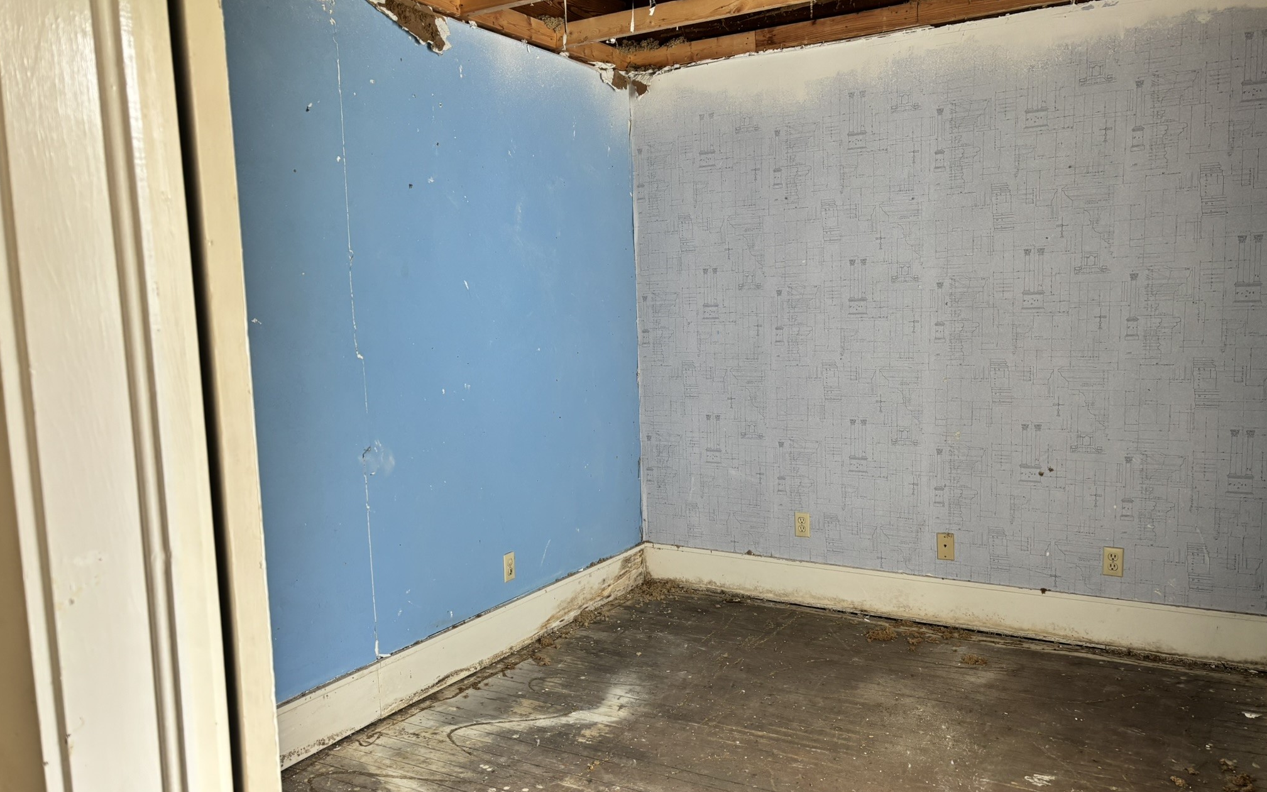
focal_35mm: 28
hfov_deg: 66.5
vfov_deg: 44.5
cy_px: 422
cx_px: 632
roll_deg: +1.9
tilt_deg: -7.4
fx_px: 967
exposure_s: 1/121
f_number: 1.6
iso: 100
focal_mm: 5.96
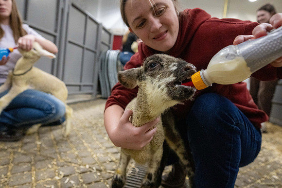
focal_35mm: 22
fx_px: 176
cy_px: 94
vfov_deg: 56.2
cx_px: 141
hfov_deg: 77.3
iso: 8000
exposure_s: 1/500
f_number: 4
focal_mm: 22.5
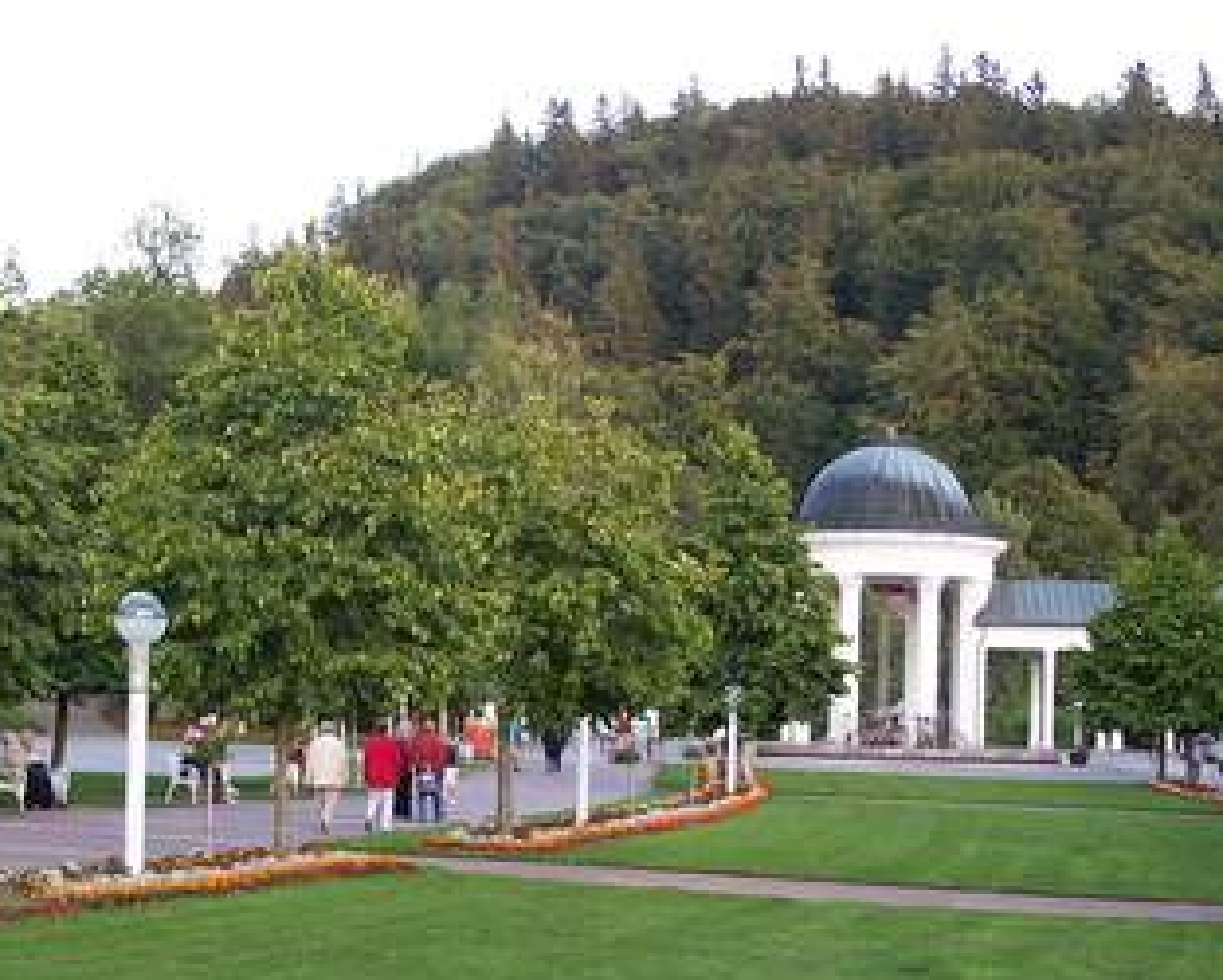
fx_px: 2680
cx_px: 584
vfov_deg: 20.6
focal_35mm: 74
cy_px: 710
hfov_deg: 25.7
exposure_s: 1/60
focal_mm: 7.8
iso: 125
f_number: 2.8
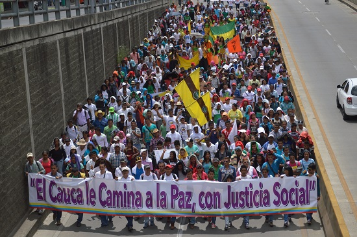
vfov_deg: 16.5
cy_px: 118
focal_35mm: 82
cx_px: 178
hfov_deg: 24.7
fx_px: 817
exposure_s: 1/640
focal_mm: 55
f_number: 6.3
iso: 100
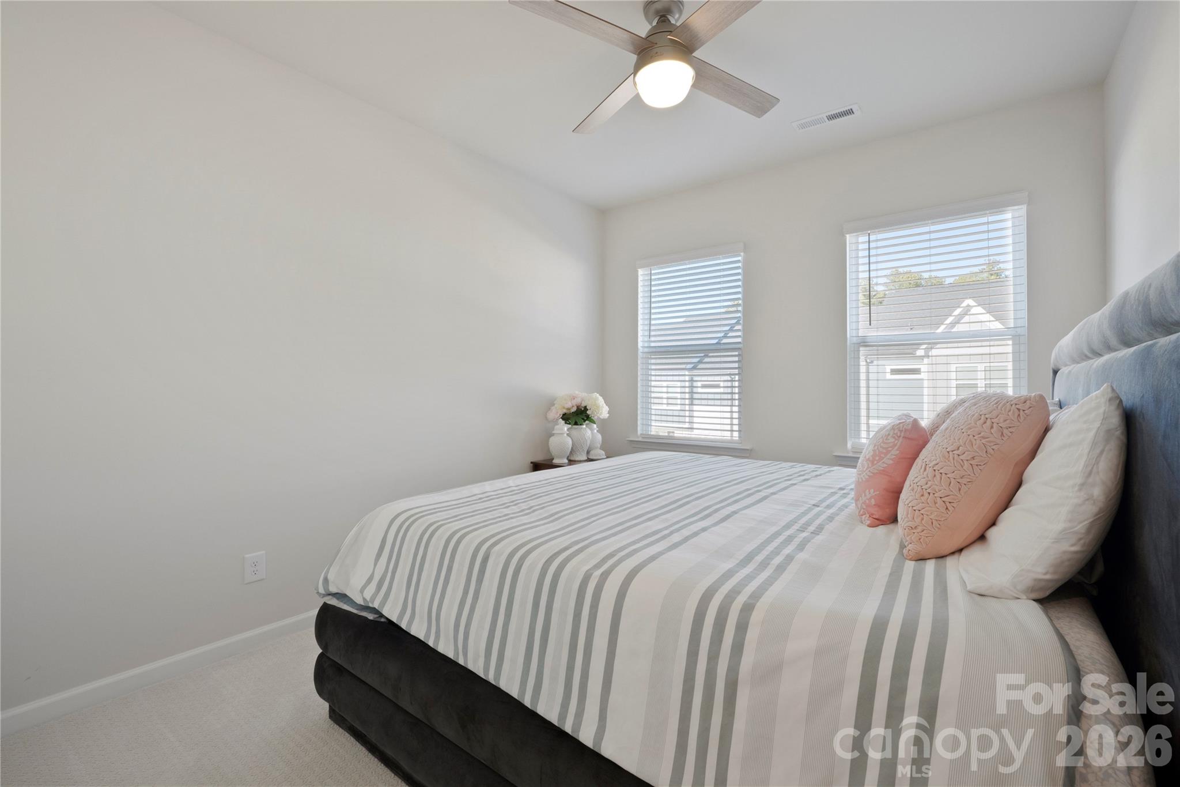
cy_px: 394
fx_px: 492
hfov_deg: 100.4
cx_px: 590
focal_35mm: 15
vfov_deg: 77.3
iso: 400
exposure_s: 1/5
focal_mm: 10
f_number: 8
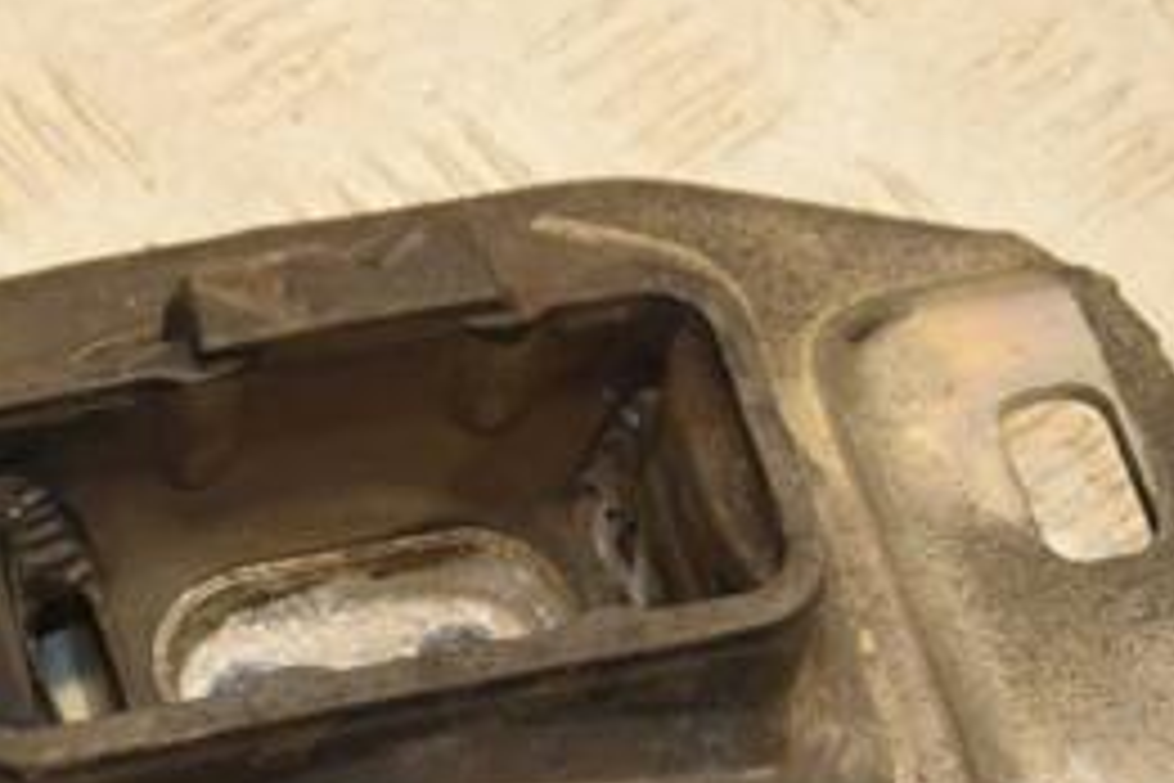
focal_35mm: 138
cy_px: 738
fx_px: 4500
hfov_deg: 14.8
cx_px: 189
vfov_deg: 9.9
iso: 800
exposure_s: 1/200
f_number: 6.3
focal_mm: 40
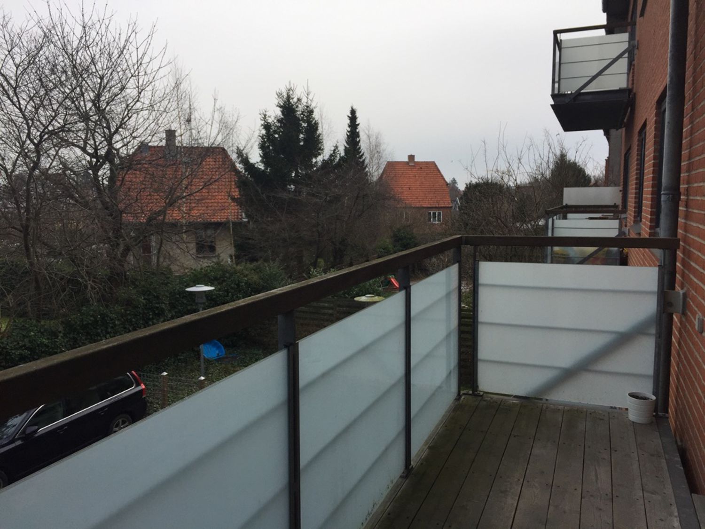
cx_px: 352
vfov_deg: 48.2
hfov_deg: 61.7
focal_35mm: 29
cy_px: 264
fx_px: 591
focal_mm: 4.15
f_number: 2.2
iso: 32
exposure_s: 1/314
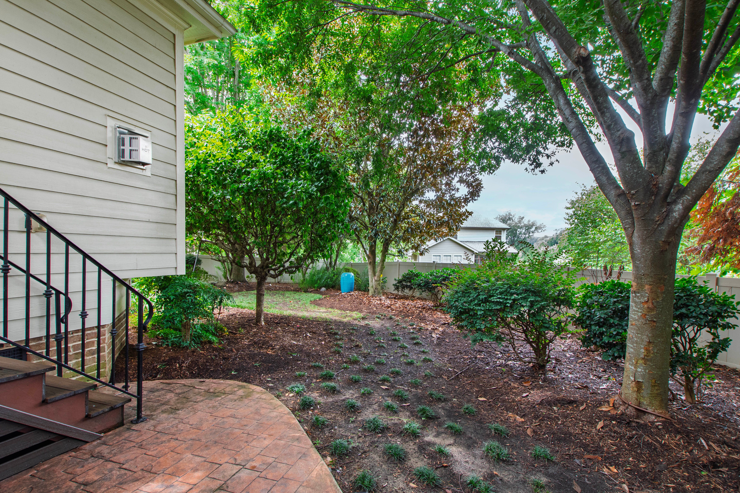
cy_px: 246
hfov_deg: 100.4
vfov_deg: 77.3
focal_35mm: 15
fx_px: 308
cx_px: 370
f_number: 8
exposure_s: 1/20
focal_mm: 10
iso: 400
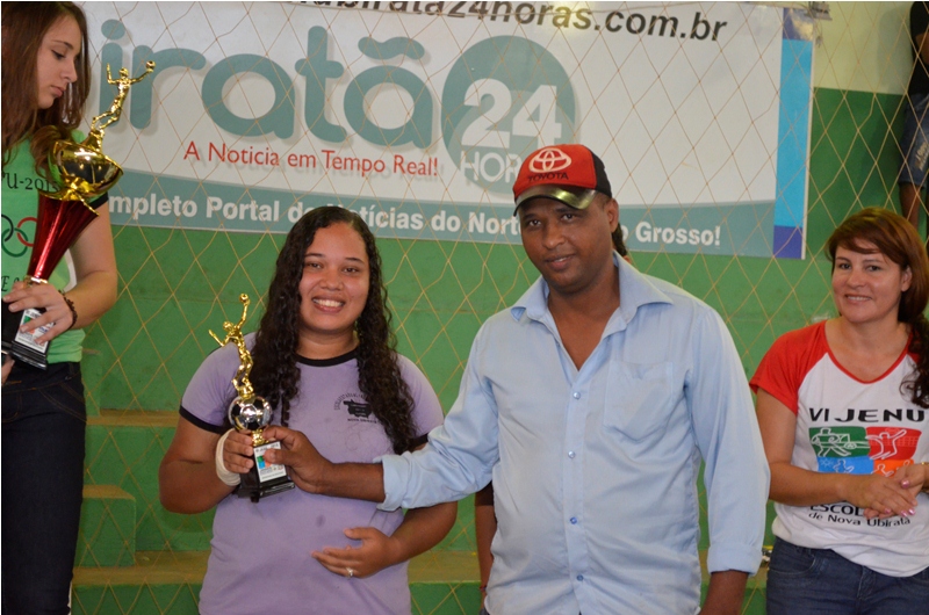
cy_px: 308
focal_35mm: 82
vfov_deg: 16.5
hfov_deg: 24.7
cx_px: 464
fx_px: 2125
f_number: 5.6
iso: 2200
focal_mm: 55
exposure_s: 1/60
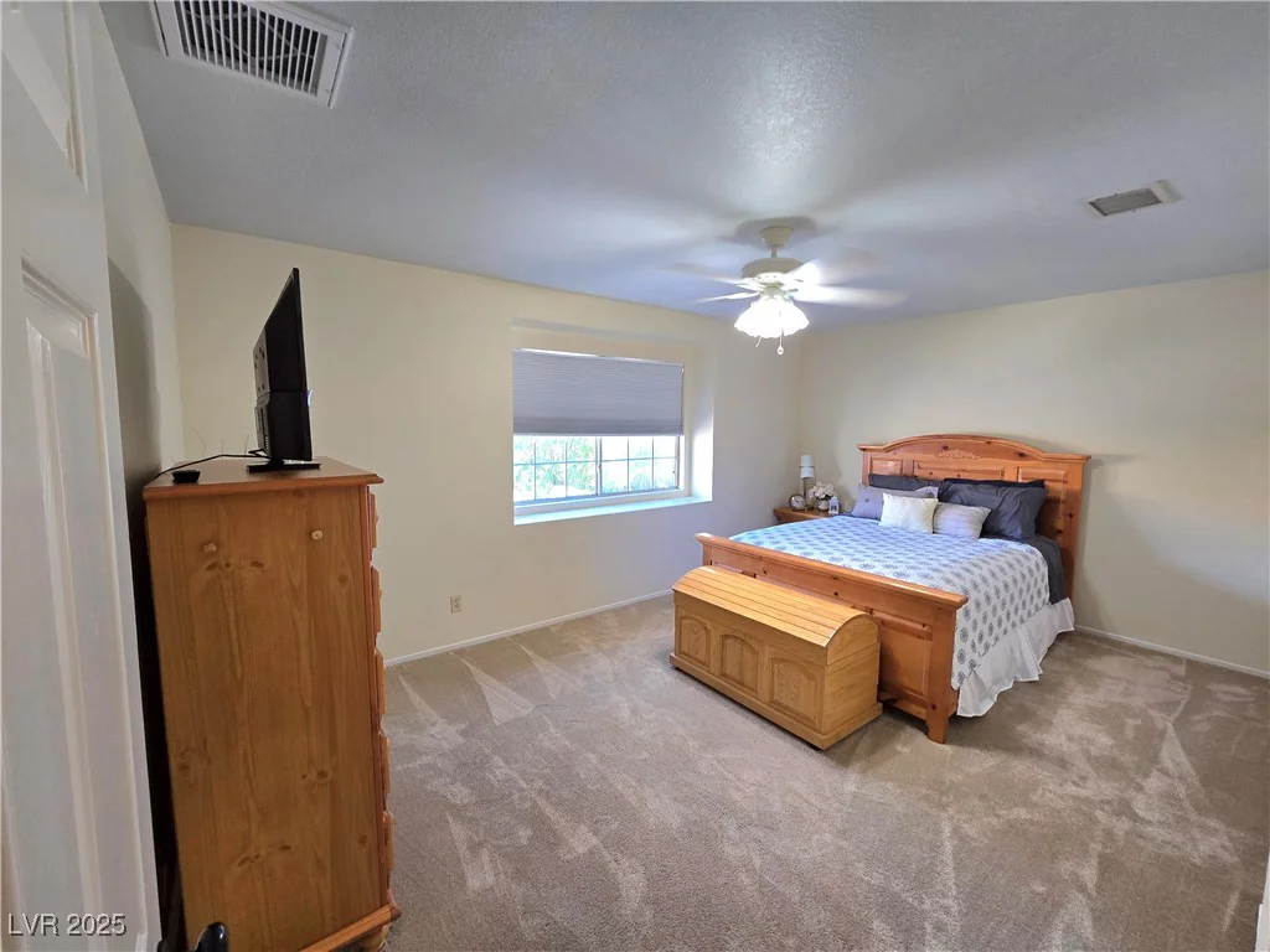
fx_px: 477
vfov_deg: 89.9
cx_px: 635
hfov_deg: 106.2
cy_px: 476
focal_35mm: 13
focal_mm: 2.2
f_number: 2.2
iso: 100
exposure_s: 1/60.2
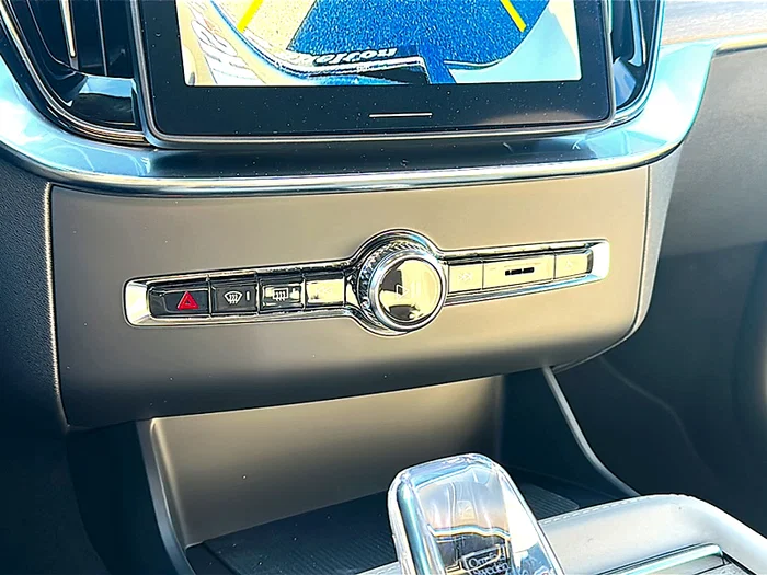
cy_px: 288
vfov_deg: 39.7
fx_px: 798
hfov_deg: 51.4
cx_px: 384
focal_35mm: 36
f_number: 1.78
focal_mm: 6.86
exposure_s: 1/100
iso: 80
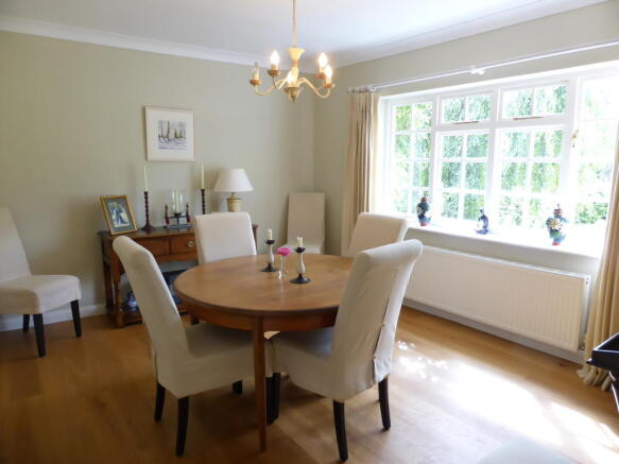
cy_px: 232
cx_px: 310
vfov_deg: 56.8
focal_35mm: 24
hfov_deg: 71.6
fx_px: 429
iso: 250
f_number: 3.3
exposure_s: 1/60
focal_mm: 4.3
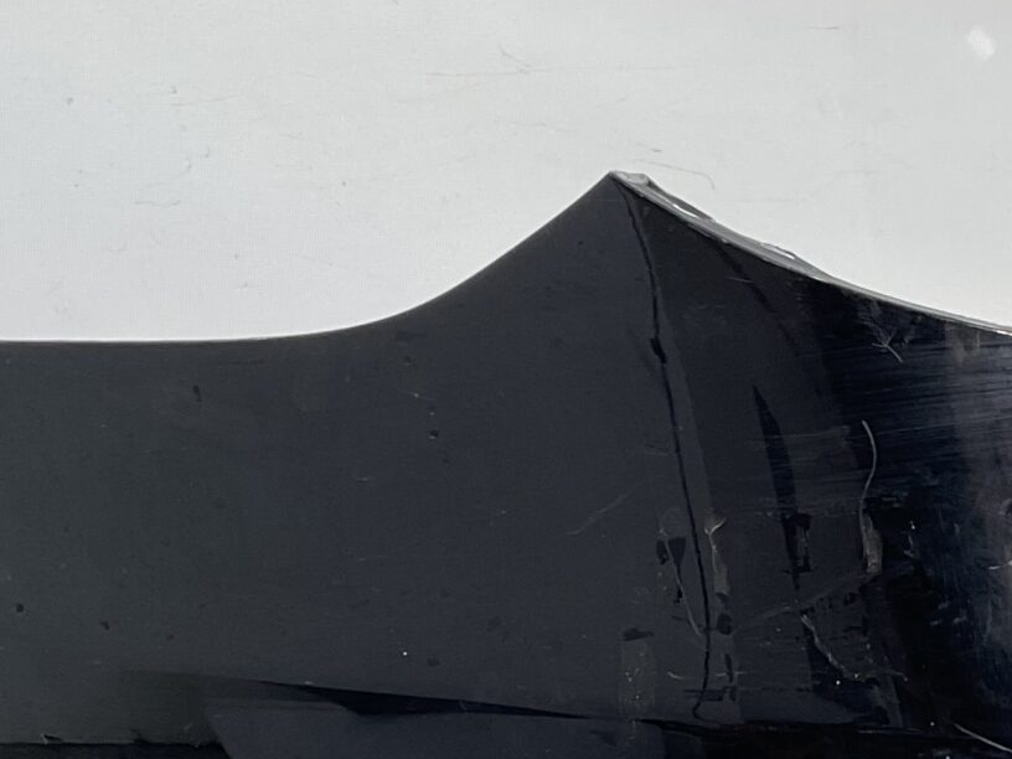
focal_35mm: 91
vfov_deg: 16.2
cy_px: 507
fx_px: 2660
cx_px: 933
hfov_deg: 21.0
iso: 20
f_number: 1.8
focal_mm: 3
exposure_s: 1/120
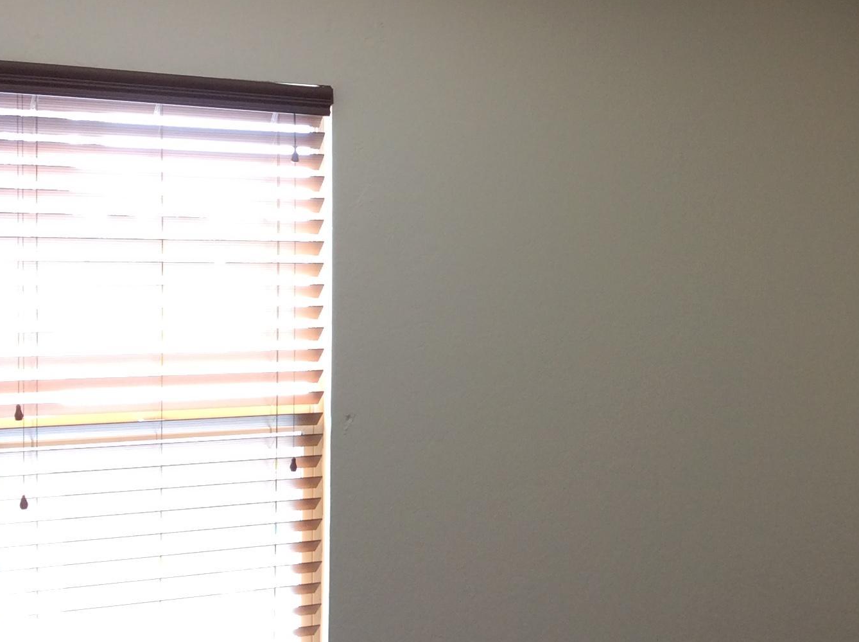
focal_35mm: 62
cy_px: 310
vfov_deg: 23.6
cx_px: 651
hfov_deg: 30.7
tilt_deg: -3.9
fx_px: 1536
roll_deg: -2.6
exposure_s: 1/24
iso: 40
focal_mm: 3.3
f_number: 2.4
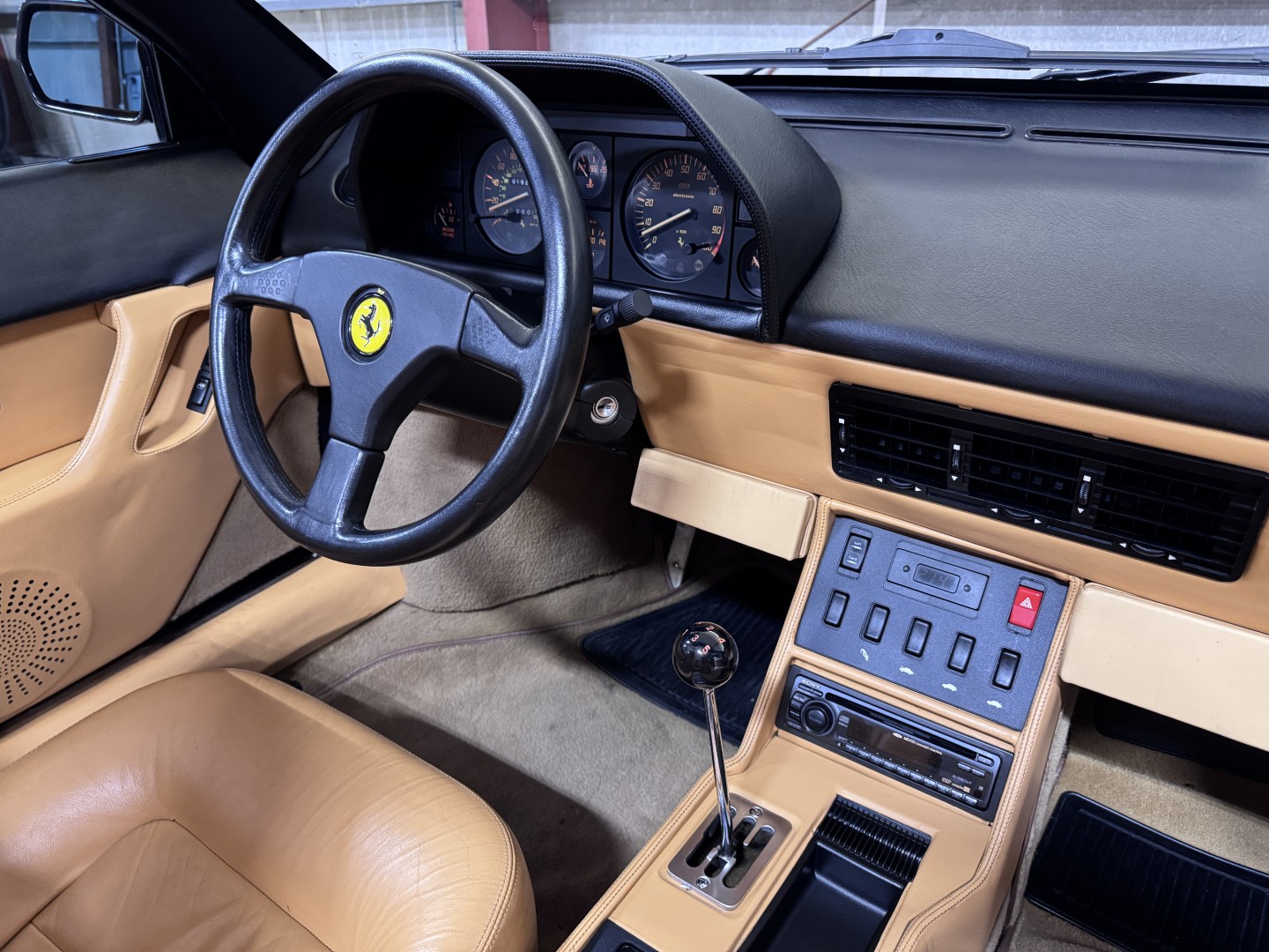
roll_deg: +1.2
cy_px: 476
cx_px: 634
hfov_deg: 71.6
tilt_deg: -29.1
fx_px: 880
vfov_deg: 56.8
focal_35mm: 24
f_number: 1.78
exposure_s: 1/60
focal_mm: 6.76
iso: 500
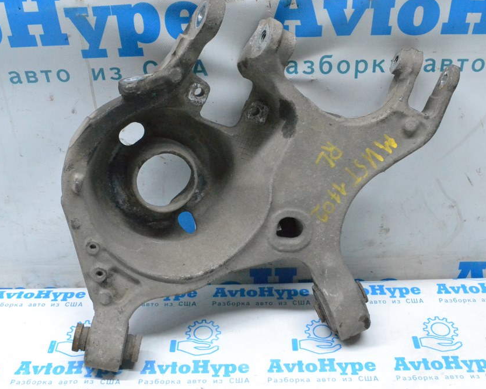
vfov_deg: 33.4
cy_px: 198
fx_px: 647
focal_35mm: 45
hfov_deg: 41.2
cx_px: 256
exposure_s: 1/160
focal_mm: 26
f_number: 9
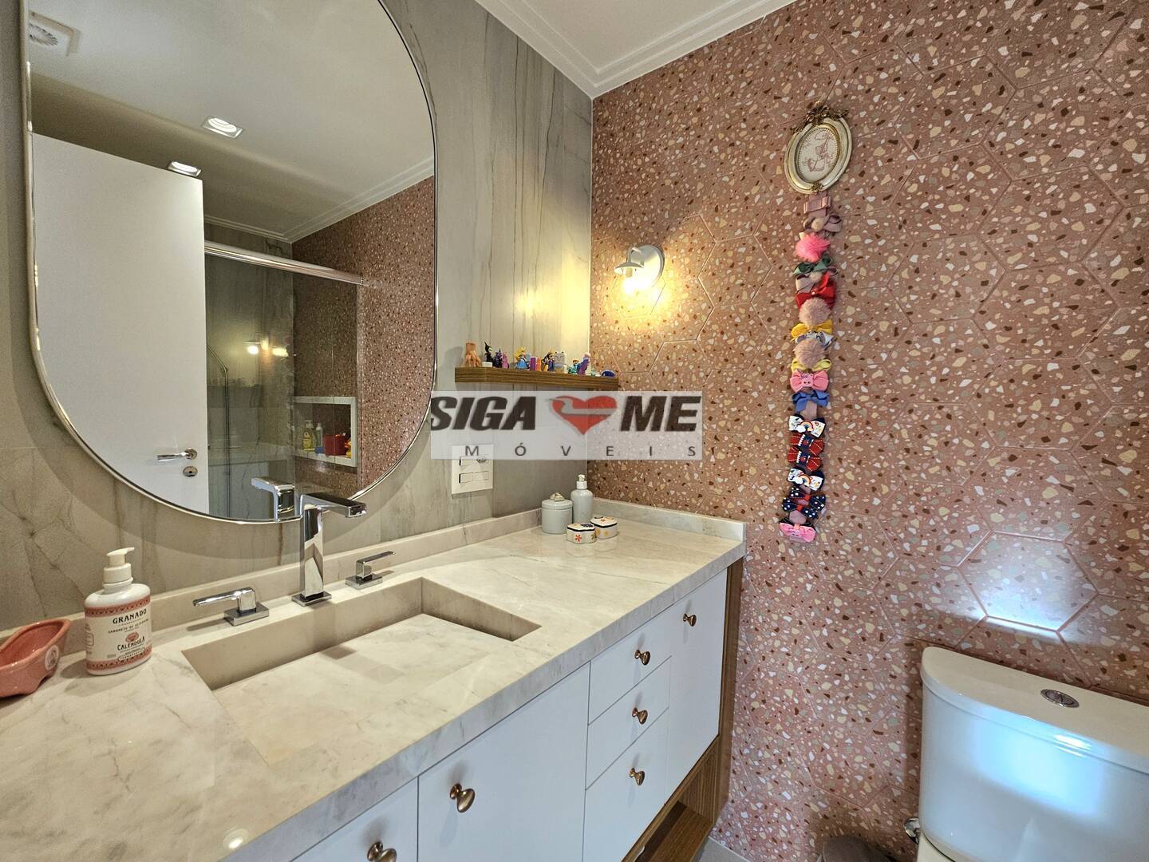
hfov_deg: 106.2
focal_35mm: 13
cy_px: 431
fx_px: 432
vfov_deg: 89.9
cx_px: 574
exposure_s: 1/60.2
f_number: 2.2
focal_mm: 2.2
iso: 80
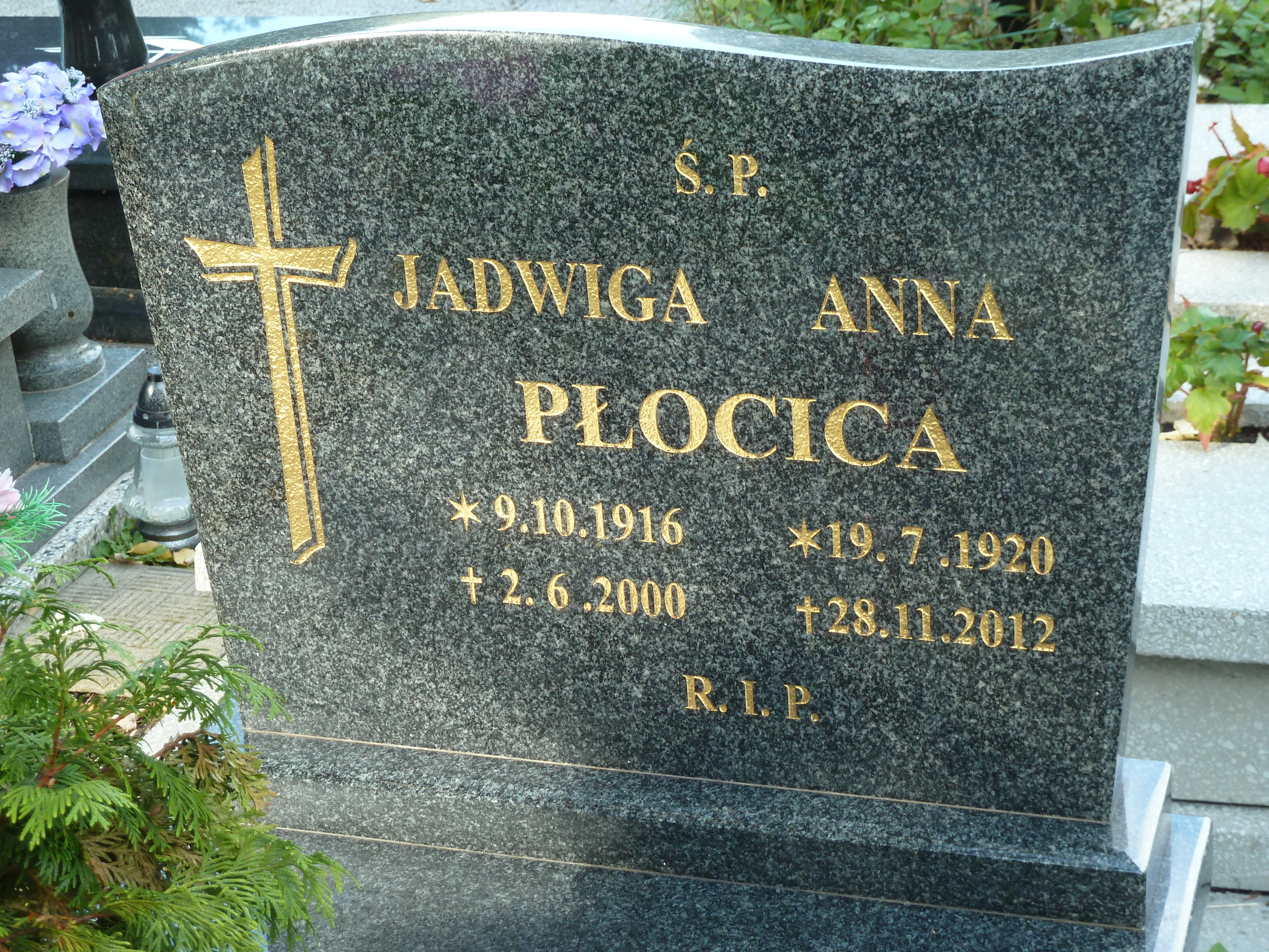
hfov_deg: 27.0
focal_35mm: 72
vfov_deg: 20.4
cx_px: 634
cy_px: 476
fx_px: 2639
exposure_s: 1/40
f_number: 4.1
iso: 125
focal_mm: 11.9
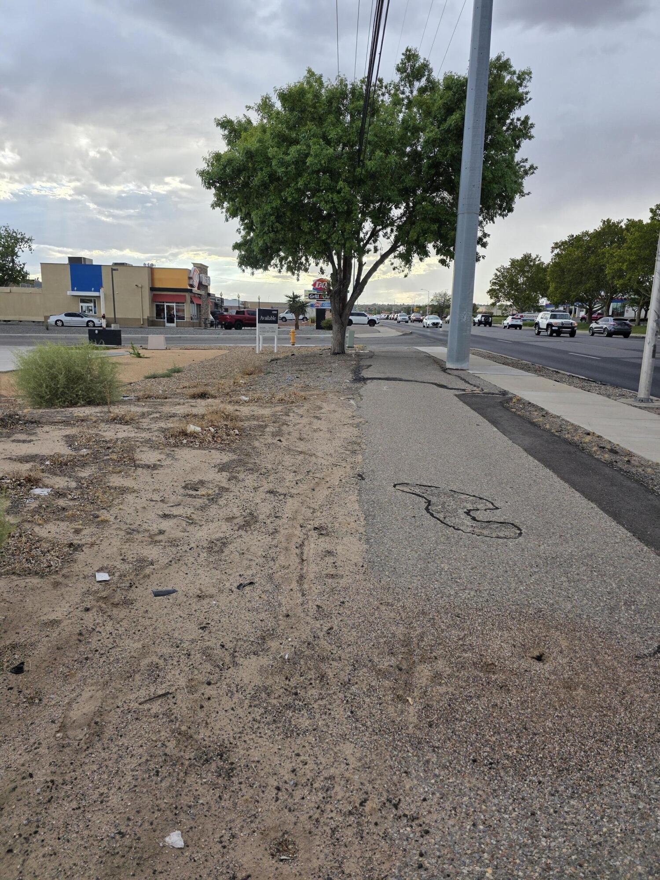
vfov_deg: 73.9
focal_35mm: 23
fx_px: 585
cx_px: 330
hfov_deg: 58.9
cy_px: 440
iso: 25
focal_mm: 6.3
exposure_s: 1/359
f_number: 1.7
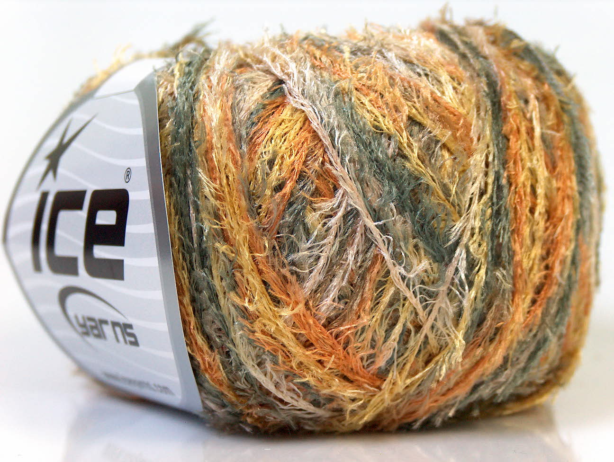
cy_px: 231
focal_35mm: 84
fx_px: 1492
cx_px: 307
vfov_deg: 17.6
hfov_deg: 23.3
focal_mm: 17.25
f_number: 2.9
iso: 200
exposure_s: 1/27.3
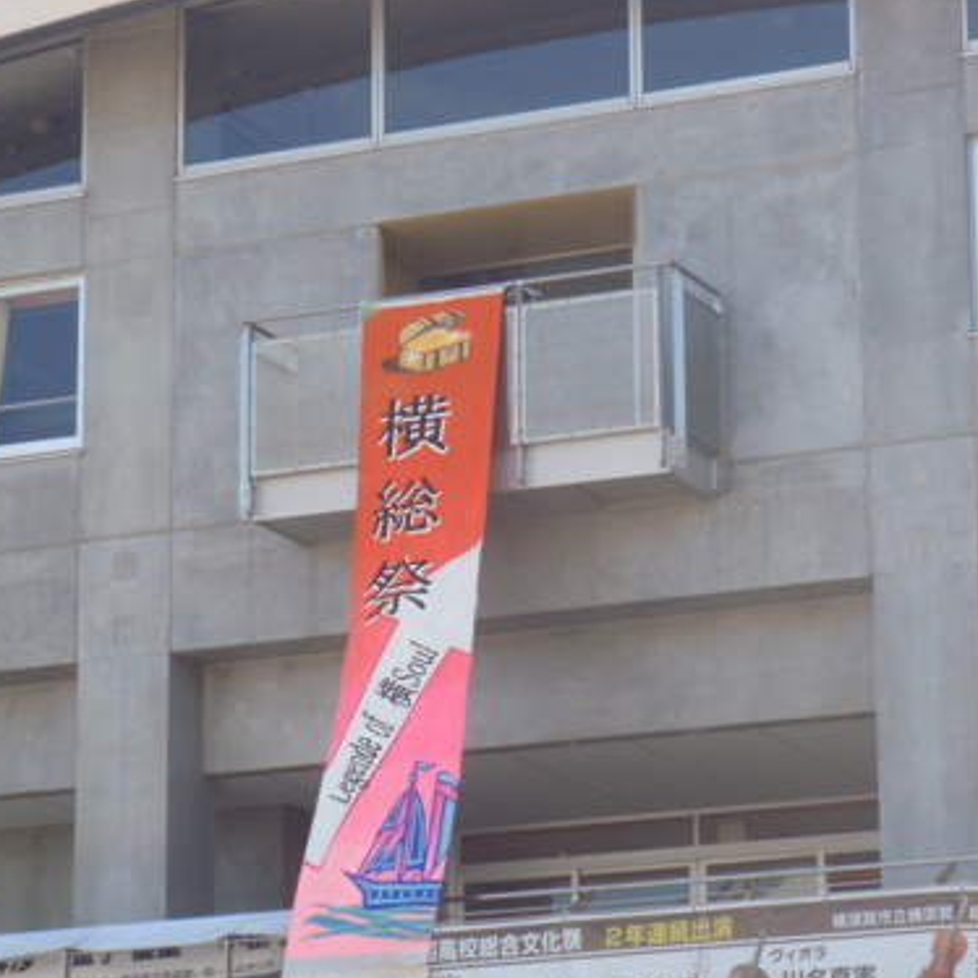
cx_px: 497
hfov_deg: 13.5
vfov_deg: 13.5
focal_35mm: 129
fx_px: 4123
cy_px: 533
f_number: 4.7
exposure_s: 1/250
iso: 125
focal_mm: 16.25
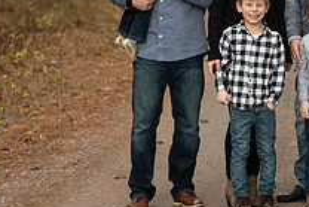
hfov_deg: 8.6
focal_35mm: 237
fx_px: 2036
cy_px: -57
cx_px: 342
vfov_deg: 5.8
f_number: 2.8
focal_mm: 85
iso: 400
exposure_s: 1/200
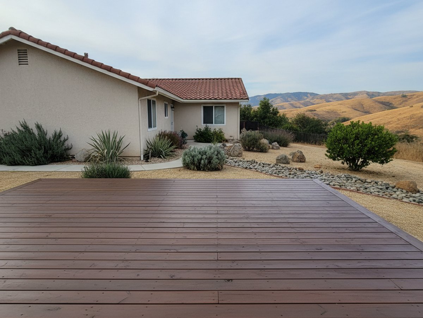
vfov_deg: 58.9
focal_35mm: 23
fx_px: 281
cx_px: 212
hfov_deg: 73.9
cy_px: 159
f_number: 1.8
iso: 78
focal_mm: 6.4
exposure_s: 1/1684
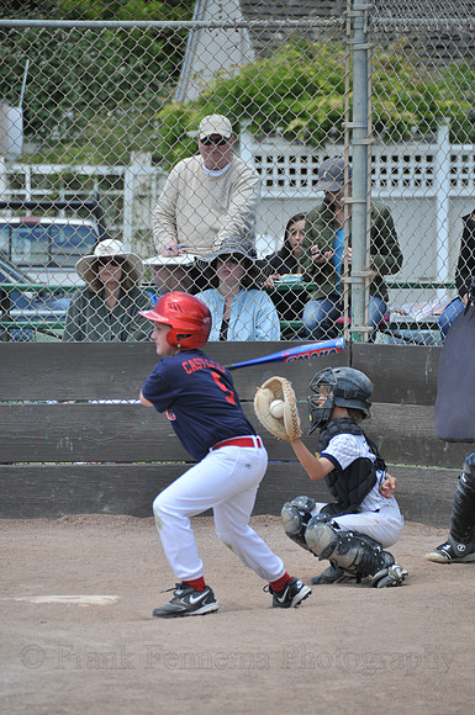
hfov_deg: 4.6
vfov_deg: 6.9
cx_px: 238
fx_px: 5955
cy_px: 358
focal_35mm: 300
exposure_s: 1/500
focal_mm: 200
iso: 200
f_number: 5.6
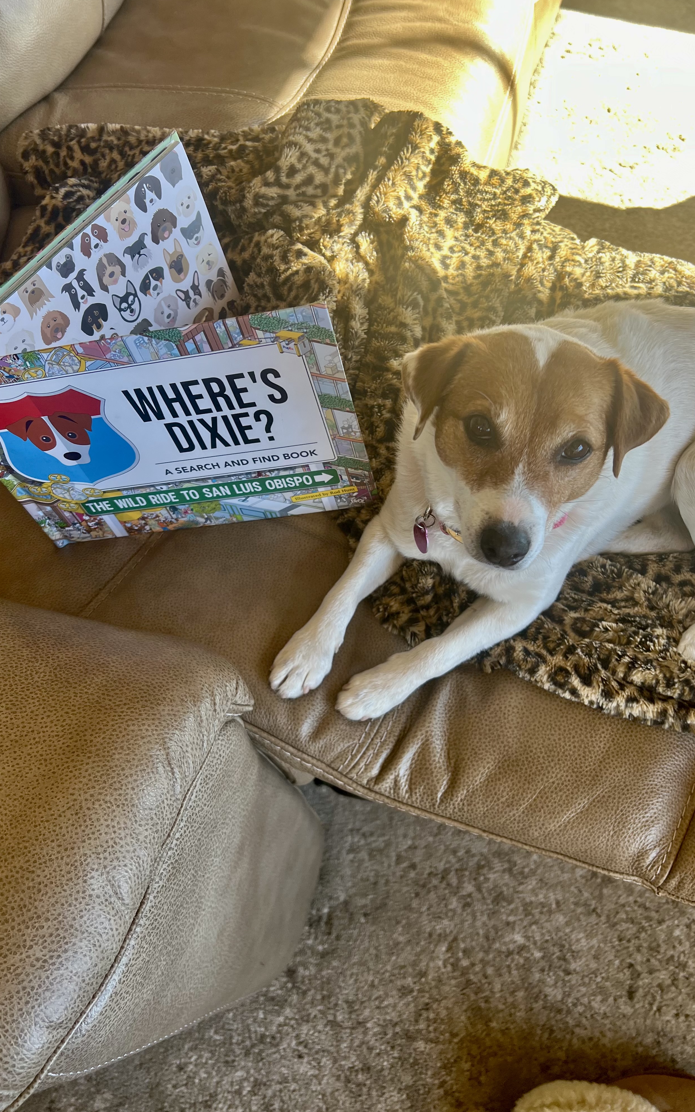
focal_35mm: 28
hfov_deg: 44.5
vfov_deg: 66.5
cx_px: 363
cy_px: 552
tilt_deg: -60.2
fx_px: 849
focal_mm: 5.7
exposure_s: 1/171
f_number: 1.5
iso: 50
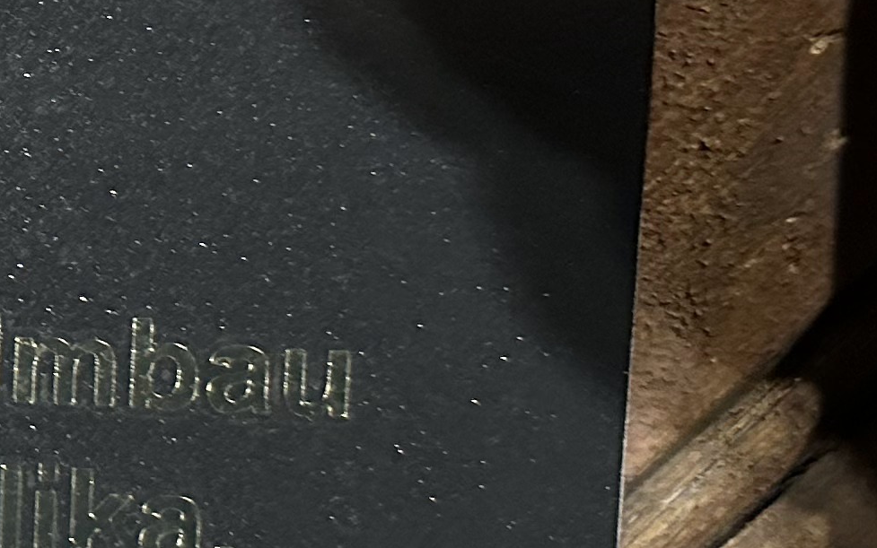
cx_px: -568
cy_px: -90
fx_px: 2510
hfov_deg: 17.2
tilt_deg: -6.9
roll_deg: -2.3
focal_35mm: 105
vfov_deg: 12.2
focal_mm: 6.86
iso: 640
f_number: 1.78
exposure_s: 1/33
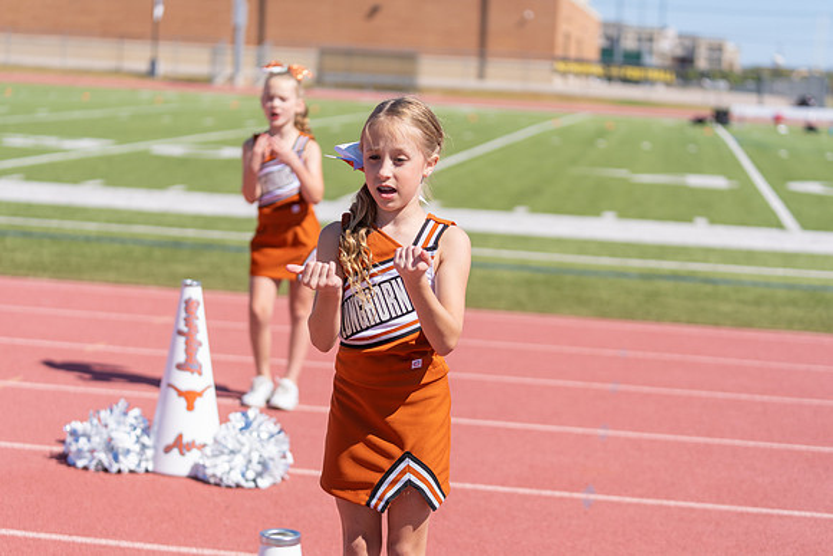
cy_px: 278
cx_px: 416
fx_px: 1620
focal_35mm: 70
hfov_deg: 28.8
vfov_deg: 19.5
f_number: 2.8
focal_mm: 70
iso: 100
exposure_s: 1/2000
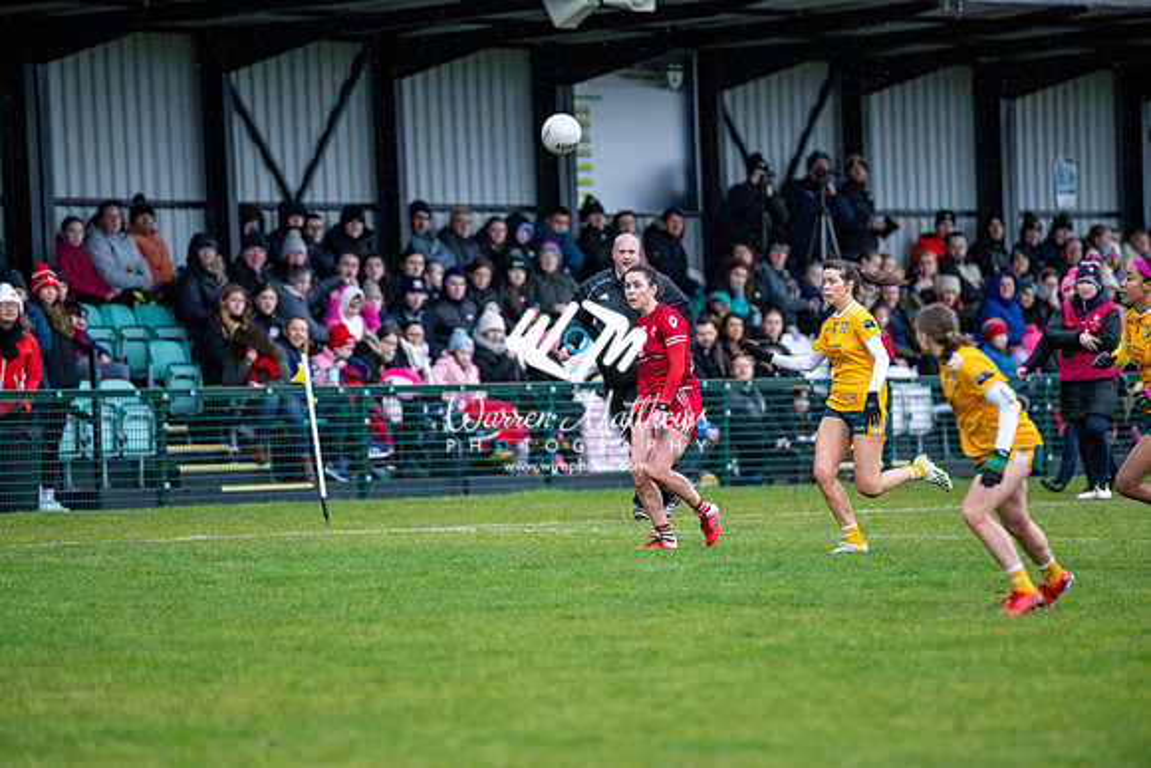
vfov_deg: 4.6
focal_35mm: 300
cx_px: 576
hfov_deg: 6.9
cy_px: 384
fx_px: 9593
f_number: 2.8
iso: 2200
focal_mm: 300
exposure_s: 1/640
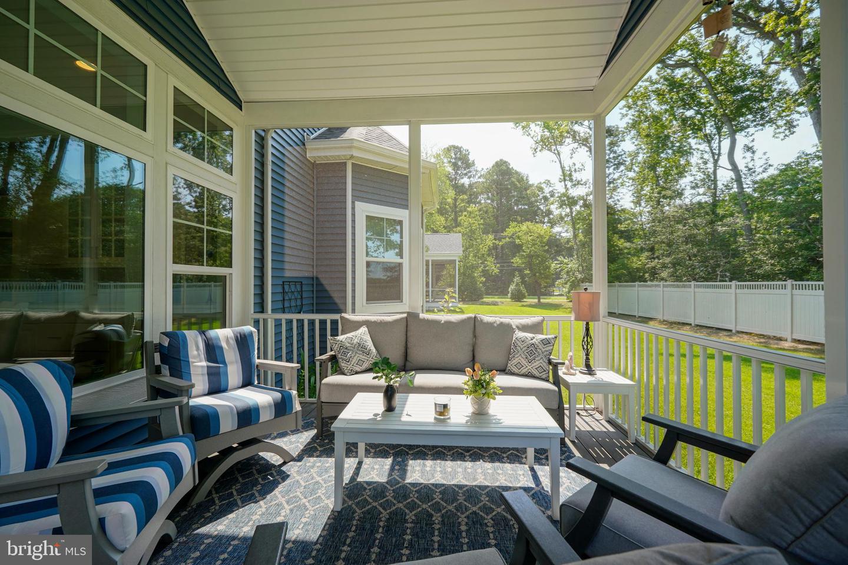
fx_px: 353
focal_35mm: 15
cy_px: 282
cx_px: 424
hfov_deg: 100.4
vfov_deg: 77.3
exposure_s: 1/100
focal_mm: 10
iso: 100
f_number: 5
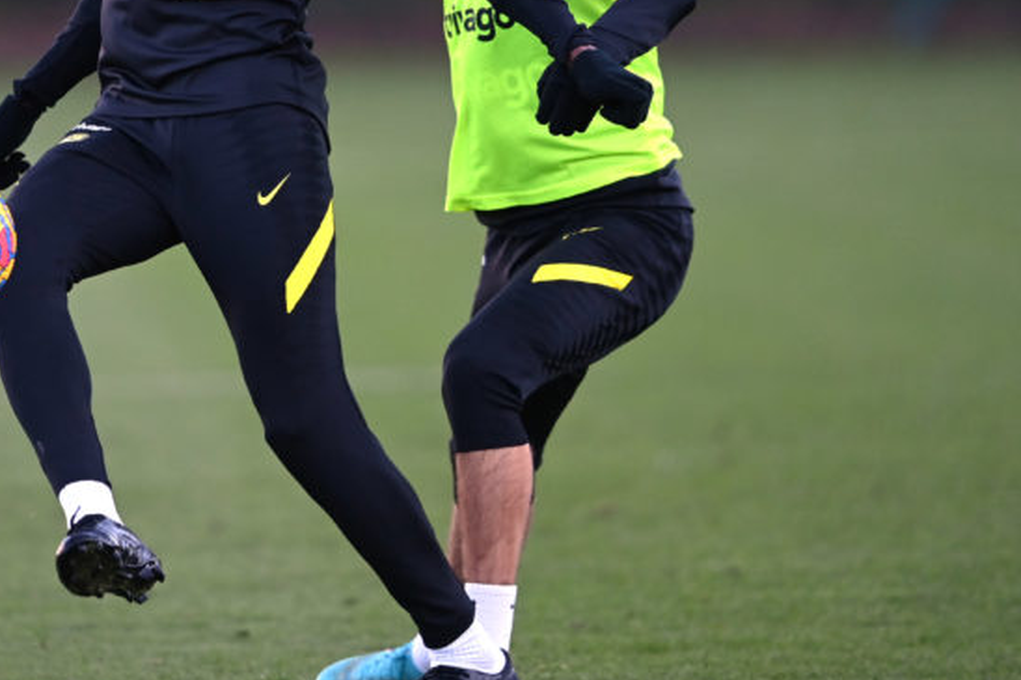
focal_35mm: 748
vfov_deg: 1.8
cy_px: 146
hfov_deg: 2.8
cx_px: 276
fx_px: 21206
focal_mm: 400
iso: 1600
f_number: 2.8
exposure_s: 1/1600
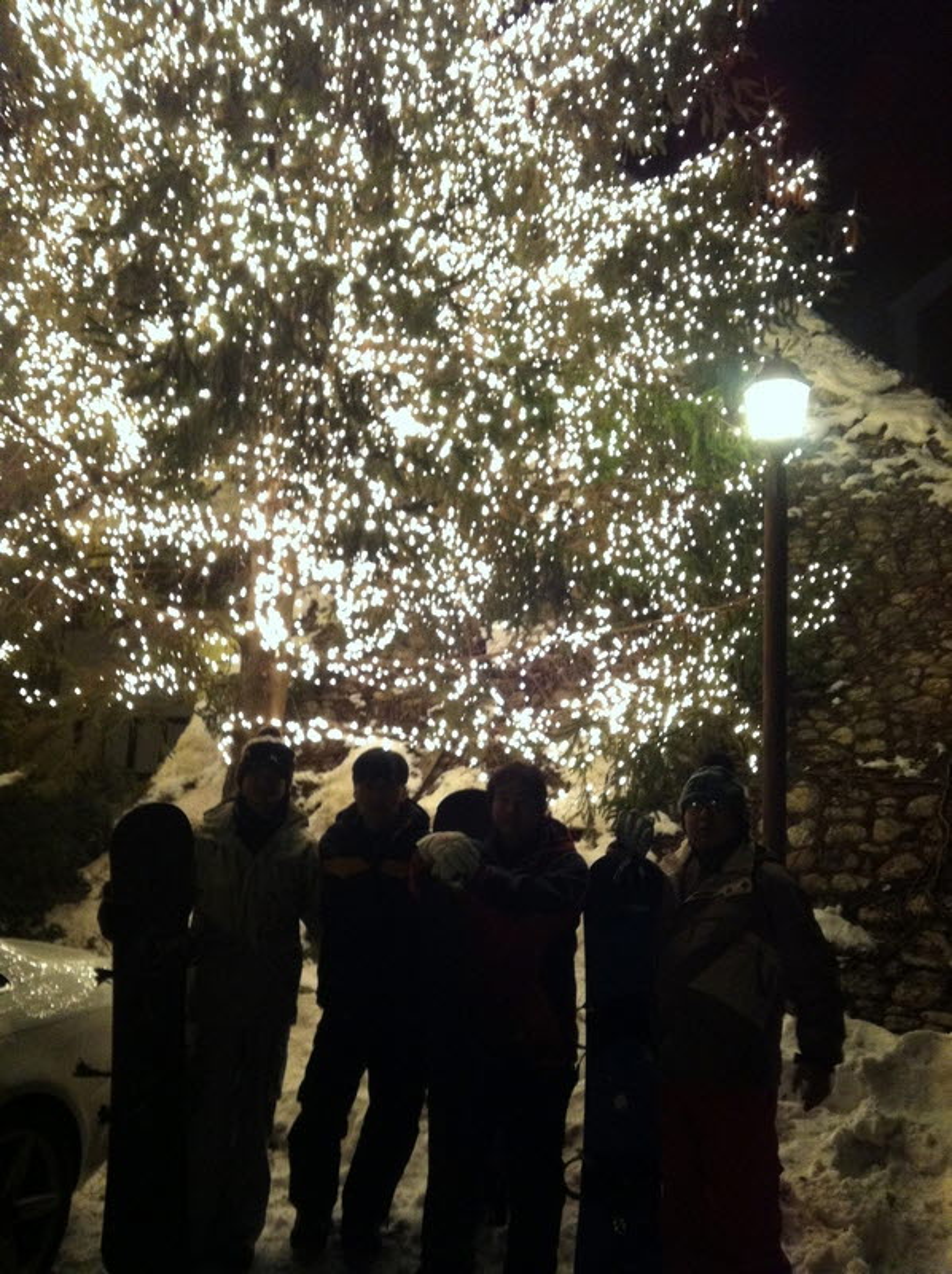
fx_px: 1286
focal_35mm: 35
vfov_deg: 52.7
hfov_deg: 40.6
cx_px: 476
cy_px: 637
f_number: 2.8
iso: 320
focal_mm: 3.85
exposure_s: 1/15
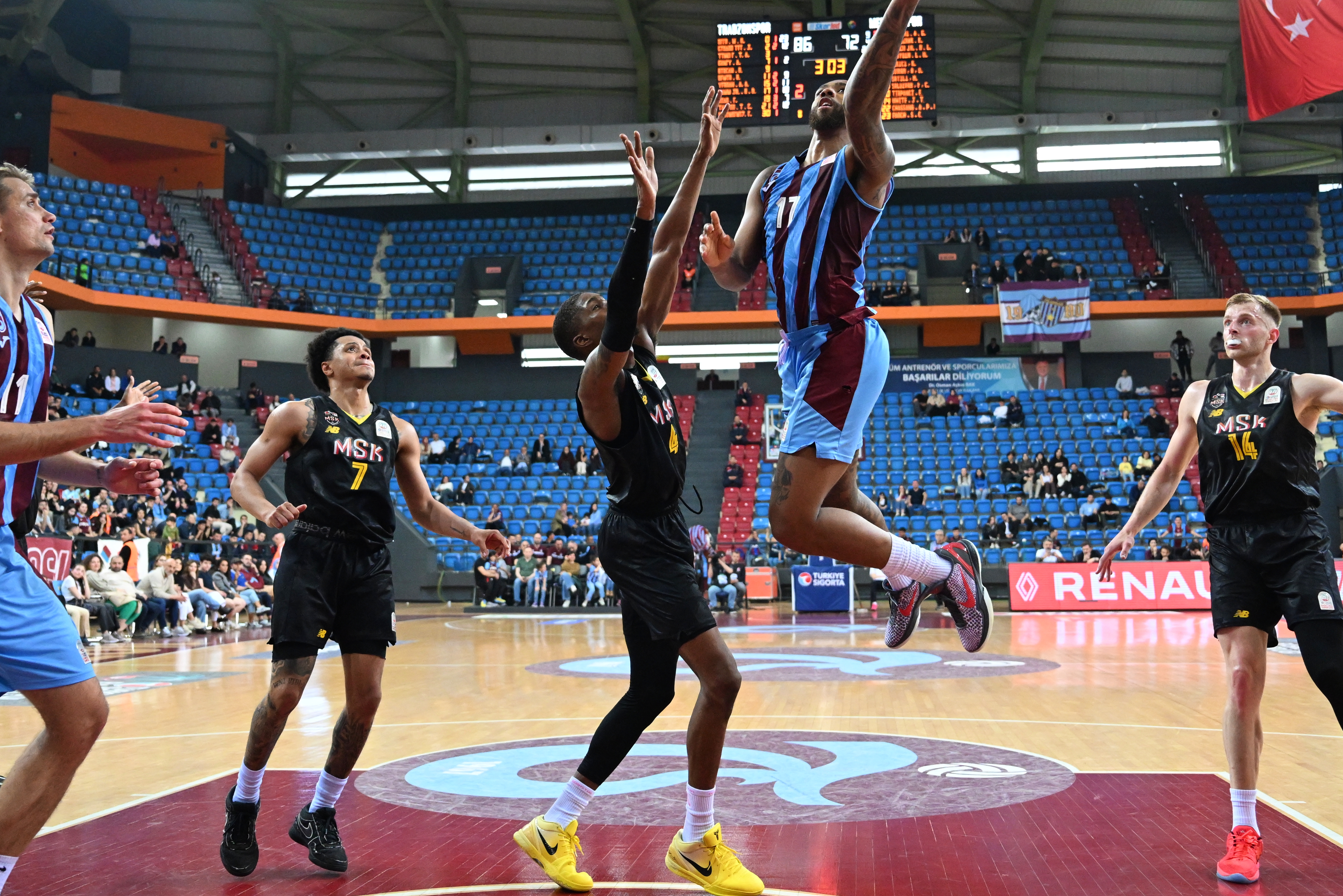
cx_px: 695
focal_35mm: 41
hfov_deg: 47.4
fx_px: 1529
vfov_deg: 32.5
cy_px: 331
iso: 4000
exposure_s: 1/1600
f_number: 2.8
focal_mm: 24
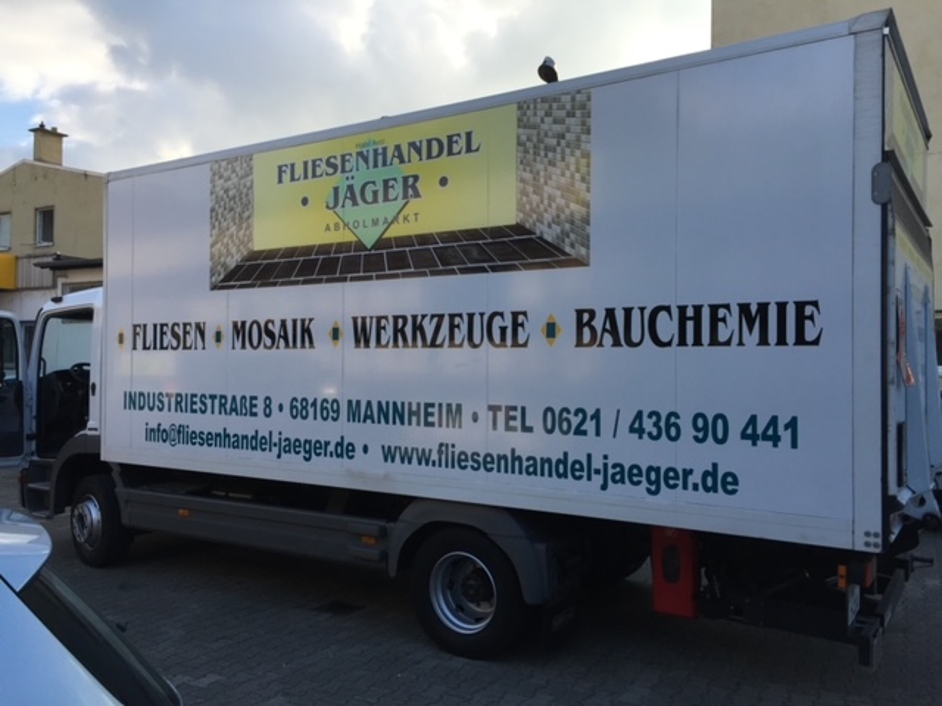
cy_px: 353
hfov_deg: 61.7
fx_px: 789
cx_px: 471
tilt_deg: +0.9
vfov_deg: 48.2
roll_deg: -1.8
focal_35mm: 29
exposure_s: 1/746
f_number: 2.2
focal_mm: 4.15
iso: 32
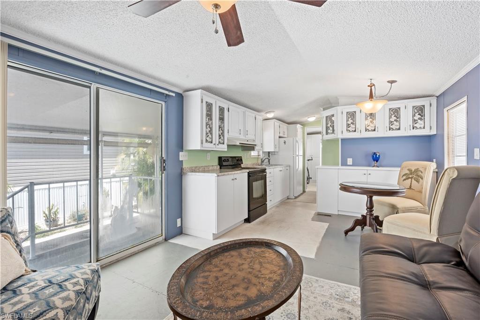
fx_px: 213
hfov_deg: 96.8
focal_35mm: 16
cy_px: 160
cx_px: 240
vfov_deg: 73.7
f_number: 13
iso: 500
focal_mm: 16
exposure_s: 1/3
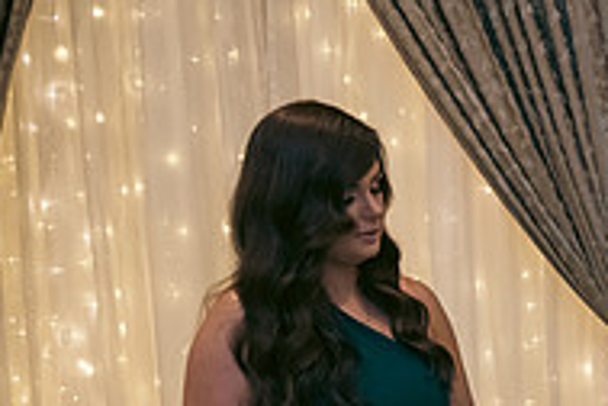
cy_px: 540
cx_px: 888
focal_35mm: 89
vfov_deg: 14.6
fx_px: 1503
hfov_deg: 20.0
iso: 800
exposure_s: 1/160
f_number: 3.5
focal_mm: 29
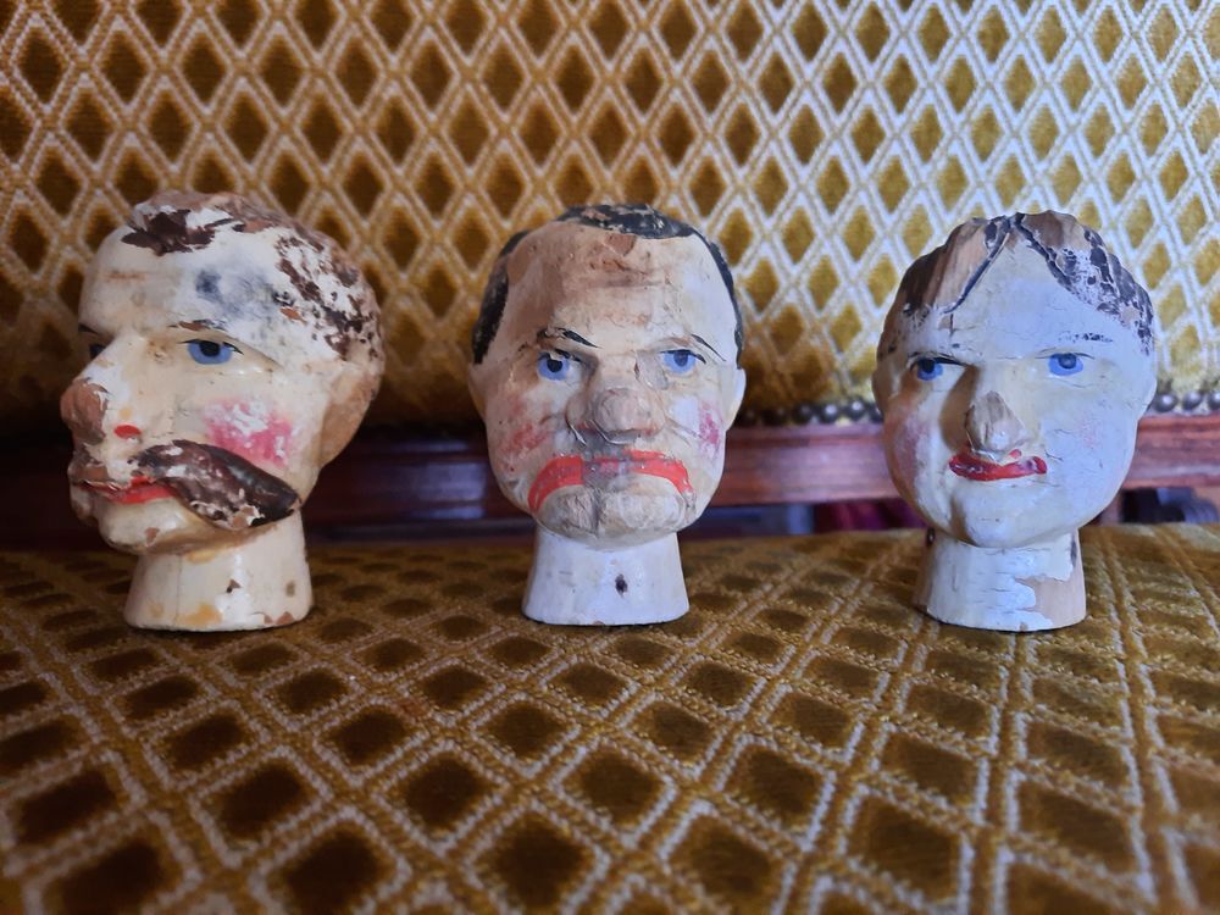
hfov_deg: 69.4
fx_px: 881
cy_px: 458
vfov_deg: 54.9
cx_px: 610
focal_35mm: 25
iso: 500
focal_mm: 4.6
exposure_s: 1/25
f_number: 2
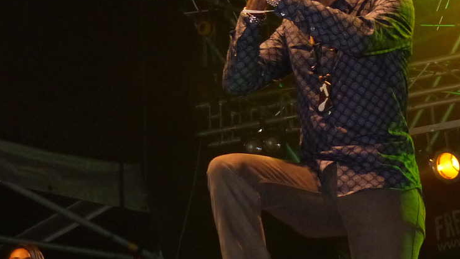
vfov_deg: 21.4
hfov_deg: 37.2
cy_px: 148
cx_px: 232
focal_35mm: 56
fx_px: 683
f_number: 2.8
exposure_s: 1/60
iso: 400
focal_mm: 6.8
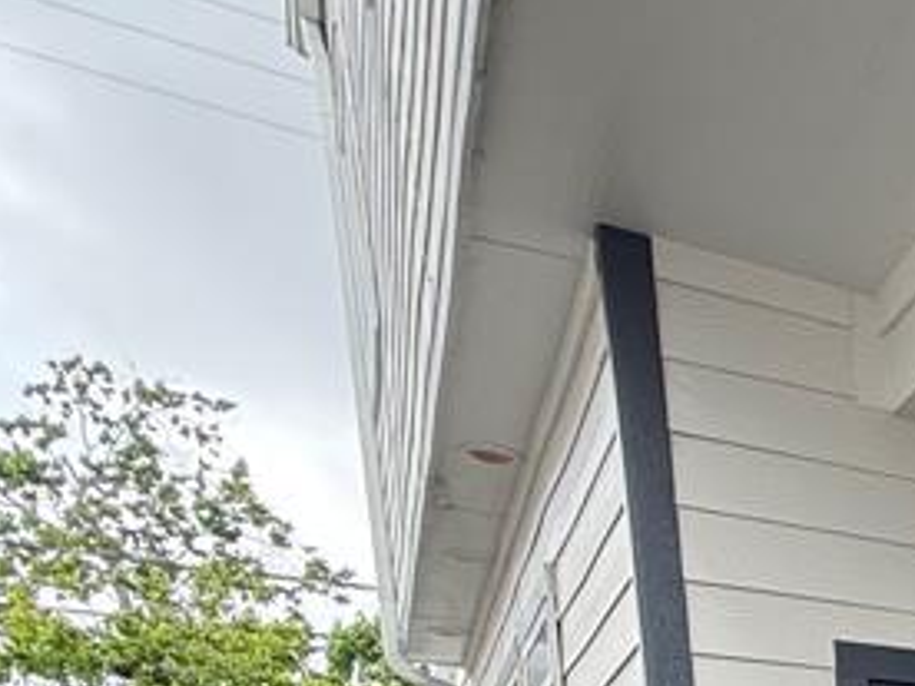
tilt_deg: -8.4
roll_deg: +0.9
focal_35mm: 52
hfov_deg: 25.8
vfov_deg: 20.8
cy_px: 1183
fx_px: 1375
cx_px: 1416
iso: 50
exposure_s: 1/144
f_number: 2.2
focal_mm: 2.22
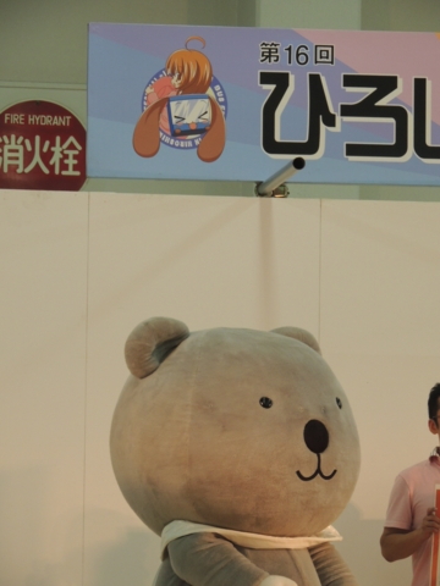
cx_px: 220
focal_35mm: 250
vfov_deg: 7.9
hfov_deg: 5.9
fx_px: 4237
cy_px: 293
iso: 400
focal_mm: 44.5
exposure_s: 1/80
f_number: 4.7
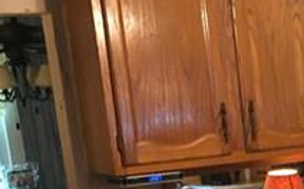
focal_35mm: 112
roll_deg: +6.2
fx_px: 927
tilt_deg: -17.0
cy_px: 289
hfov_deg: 17.1
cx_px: 430
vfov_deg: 11.2
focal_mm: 3.99
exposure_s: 1/13
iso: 100
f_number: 1.8
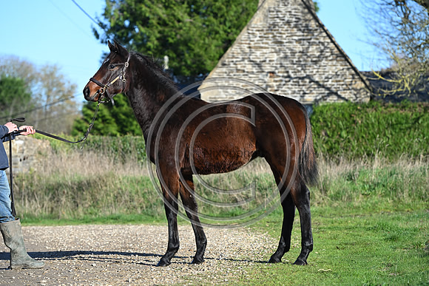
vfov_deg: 11.0
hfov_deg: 16.4
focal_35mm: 125
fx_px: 1490
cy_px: 143
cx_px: 214
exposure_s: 1/1250
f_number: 4.5
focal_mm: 125
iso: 320
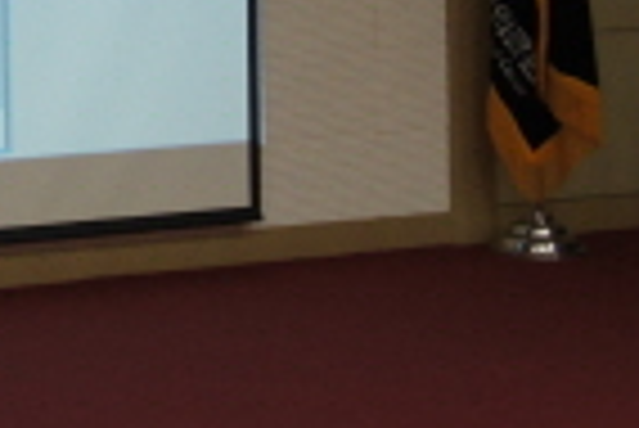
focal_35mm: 196
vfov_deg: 6.9
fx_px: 3483
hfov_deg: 10.1
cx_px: -400
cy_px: -257
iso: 800
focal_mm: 30
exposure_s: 1/50
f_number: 4.5
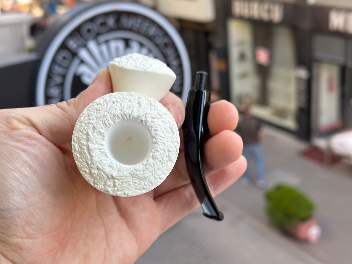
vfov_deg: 30.3
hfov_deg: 39.7
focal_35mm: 48
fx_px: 488
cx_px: 176
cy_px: 132
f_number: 1.78
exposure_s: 1/330
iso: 64
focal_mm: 6.86
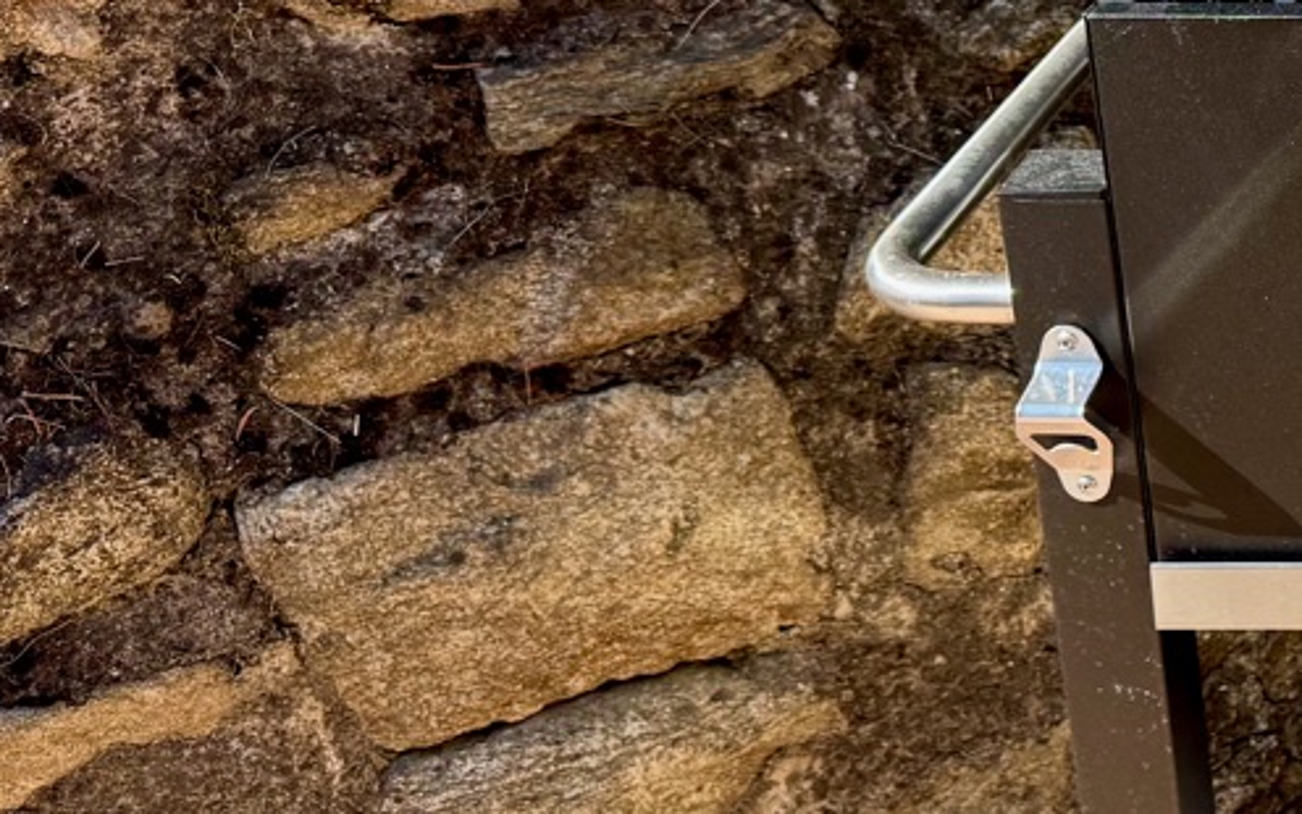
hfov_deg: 21.5
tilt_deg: -22.3
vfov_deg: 15.7
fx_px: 2910
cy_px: 84
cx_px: 1914
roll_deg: +0.5
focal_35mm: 82
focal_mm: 6.76
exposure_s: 1/1488
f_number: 1.78
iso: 80
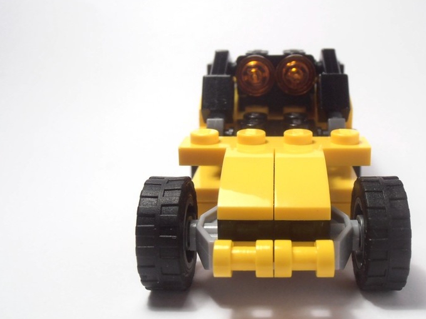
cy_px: 153
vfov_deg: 29.7
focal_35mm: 49
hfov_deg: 38.6
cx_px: 274
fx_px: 603
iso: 80
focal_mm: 6.61
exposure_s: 1/60
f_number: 3.9
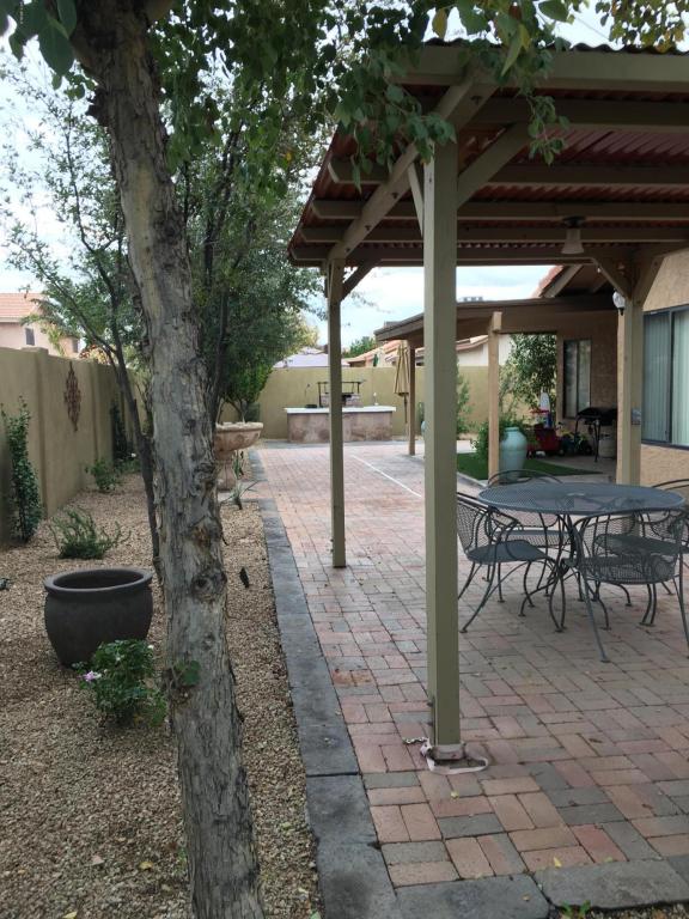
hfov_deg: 48.2
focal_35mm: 29
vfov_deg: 61.7
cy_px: 460
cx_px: 344
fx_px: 770
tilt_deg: -4.4
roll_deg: +1.5
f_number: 2.2
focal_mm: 4.15
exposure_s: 1/40
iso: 25
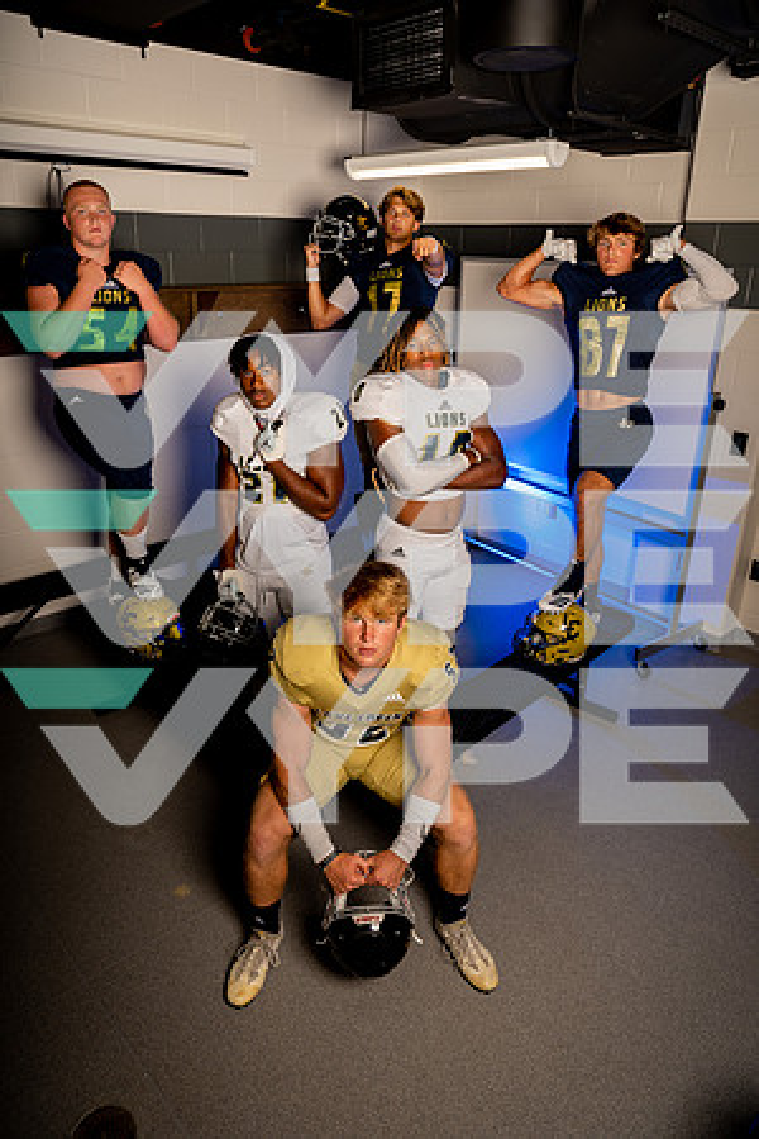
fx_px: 759
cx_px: 380
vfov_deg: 73.7
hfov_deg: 53.1
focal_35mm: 24
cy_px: 570
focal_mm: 24
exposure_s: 1/250
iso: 160
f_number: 6.3
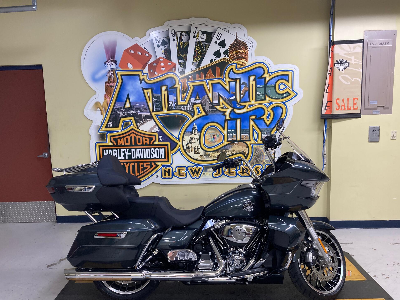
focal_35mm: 29
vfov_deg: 48.2
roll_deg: +3.1
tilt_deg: -8.7
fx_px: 335
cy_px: 155
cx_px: 203
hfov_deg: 61.7
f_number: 1.8
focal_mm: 3.99
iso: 250
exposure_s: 1/60
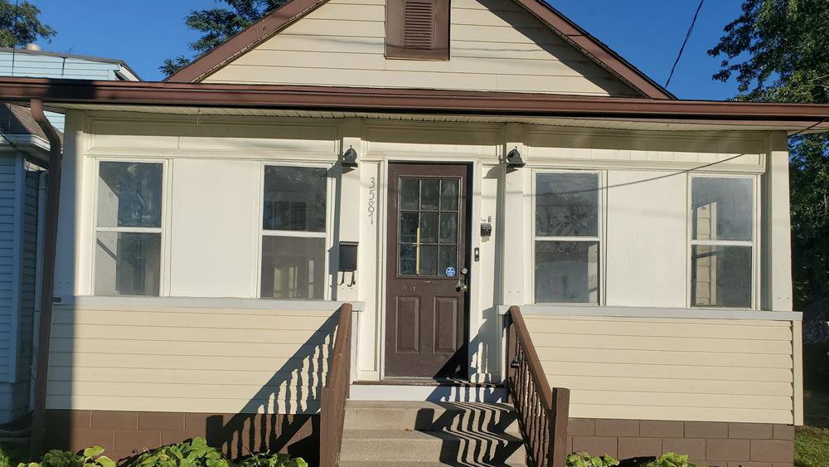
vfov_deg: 39.7
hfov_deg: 66.1
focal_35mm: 29
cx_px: 417
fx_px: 638
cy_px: 309
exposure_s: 1/2904
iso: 50
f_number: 2.4
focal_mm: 4.3
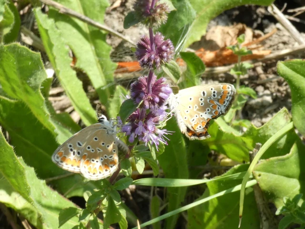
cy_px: 114
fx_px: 793
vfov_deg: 16.4
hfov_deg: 21.8
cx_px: 152
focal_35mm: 90
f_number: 7.1
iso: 160
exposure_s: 1/80
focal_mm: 16
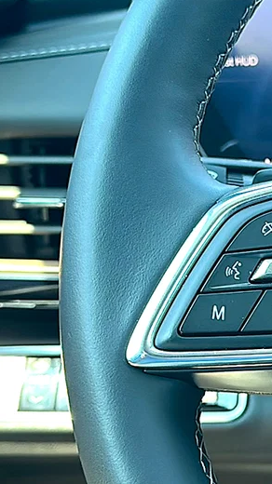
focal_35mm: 66
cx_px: 303
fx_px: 847
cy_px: 242
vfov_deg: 31.9
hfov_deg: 17.6
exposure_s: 1/150
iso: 64
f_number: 1.78
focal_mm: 6.86
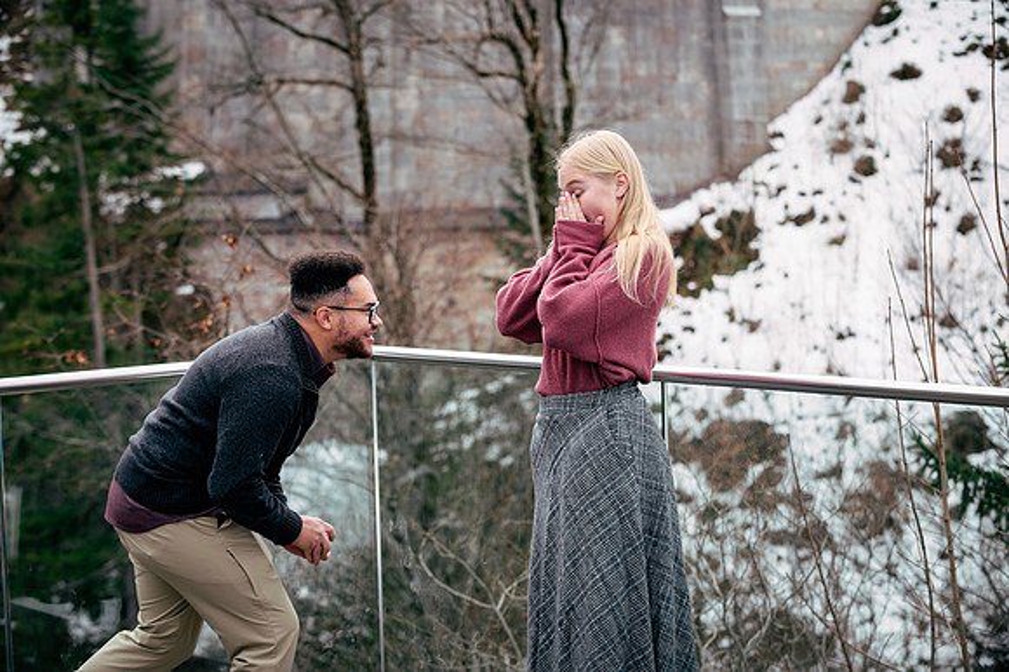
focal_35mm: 82
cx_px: 504
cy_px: 336
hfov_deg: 24.8
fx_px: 2297
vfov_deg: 16.6
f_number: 5
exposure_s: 1/400
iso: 250
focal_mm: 82
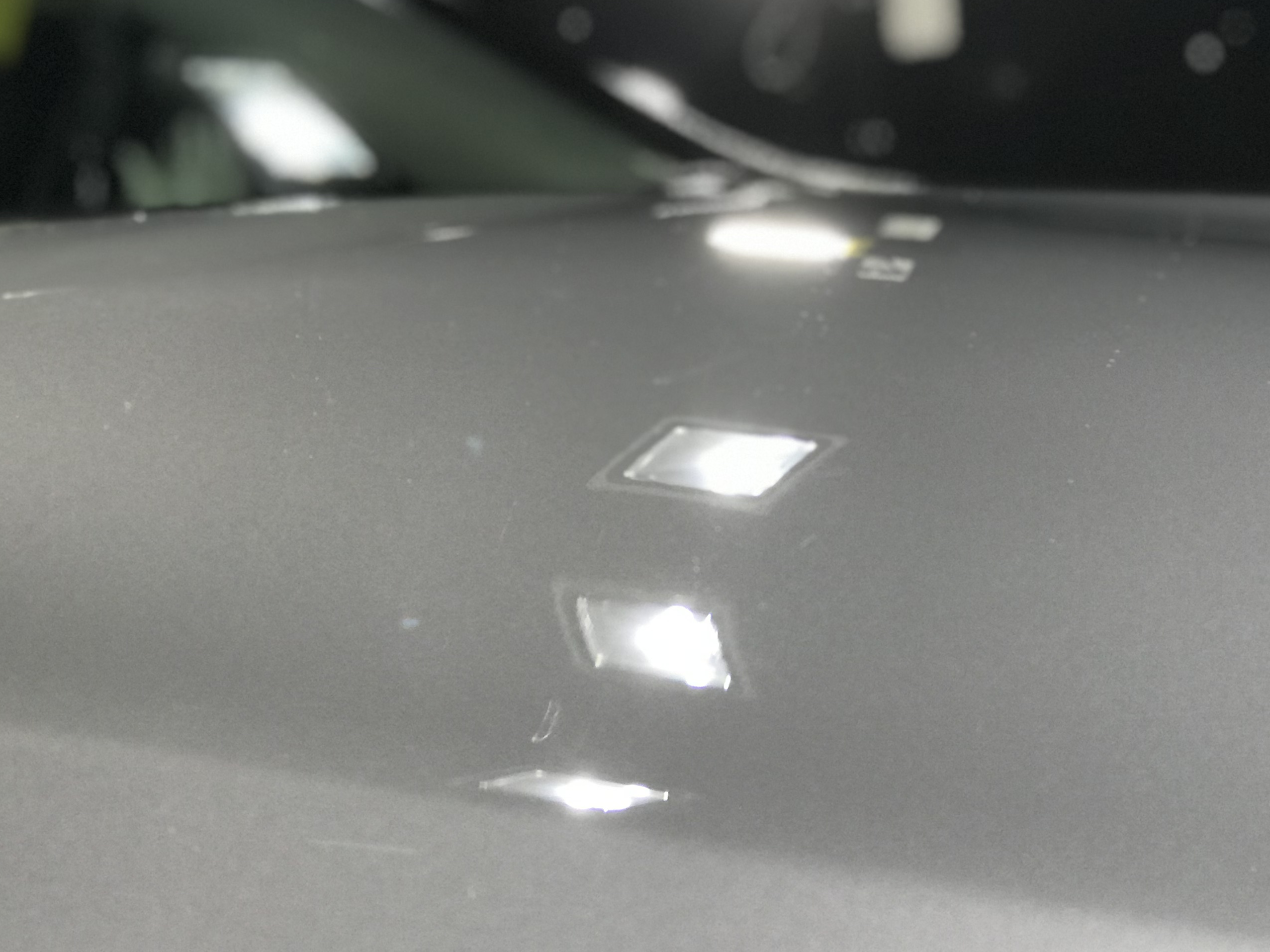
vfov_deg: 16.4
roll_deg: +5.2
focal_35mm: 90
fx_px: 3302
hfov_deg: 21.8
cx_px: 542
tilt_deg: -4.7
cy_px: 548
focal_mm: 6.6
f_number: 2.8
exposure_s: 1/60
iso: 80
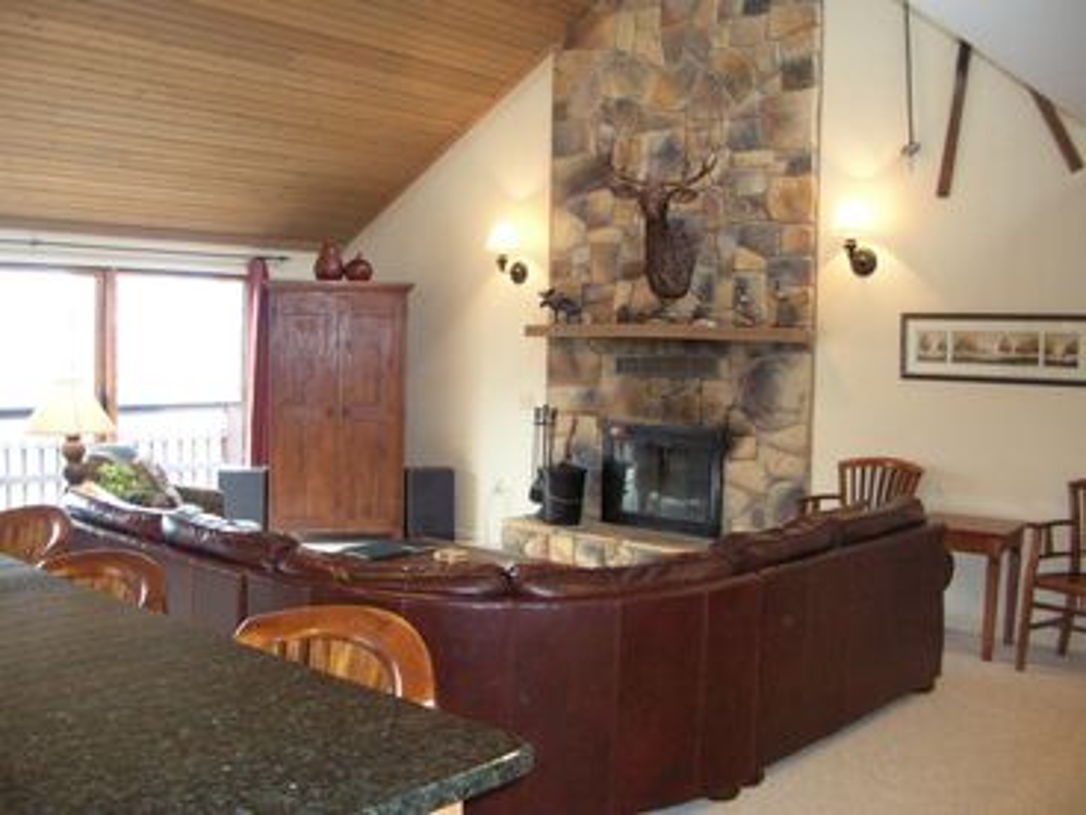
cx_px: 543
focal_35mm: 35
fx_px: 1098
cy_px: 408
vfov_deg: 40.7
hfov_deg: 52.6
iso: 200
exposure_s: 1/21.8
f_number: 2.8
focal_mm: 5.8
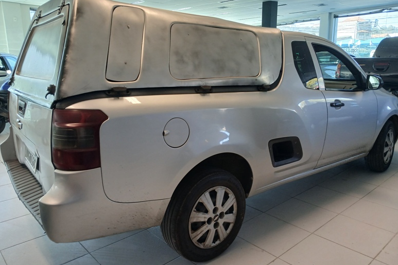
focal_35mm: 28
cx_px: 205
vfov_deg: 46.4
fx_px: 309
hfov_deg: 65.5
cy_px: 133
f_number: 1.8
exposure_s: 1/60
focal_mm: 3.98
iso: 125
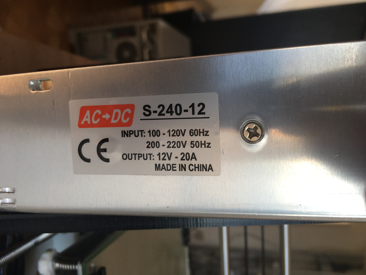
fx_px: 307
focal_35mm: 29
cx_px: 183
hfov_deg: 61.7
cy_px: 138
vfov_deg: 48.2
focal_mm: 4.15
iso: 32
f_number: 2.2
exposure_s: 1/100
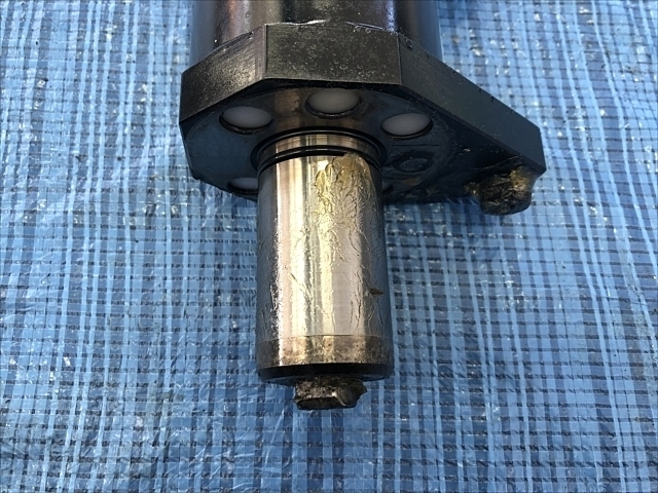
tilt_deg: -74.3
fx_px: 532
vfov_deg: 49.7
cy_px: 246
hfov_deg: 63.4
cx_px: 329
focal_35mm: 28
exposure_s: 1/20
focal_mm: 3.99
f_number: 1.8
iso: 40
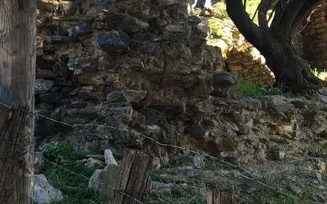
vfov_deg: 14.7
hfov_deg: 23.6
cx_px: 174
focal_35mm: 88
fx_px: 784
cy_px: 23
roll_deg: +0.3
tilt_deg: +5.9
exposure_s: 1/100
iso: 25
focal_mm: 4.15
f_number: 2.2
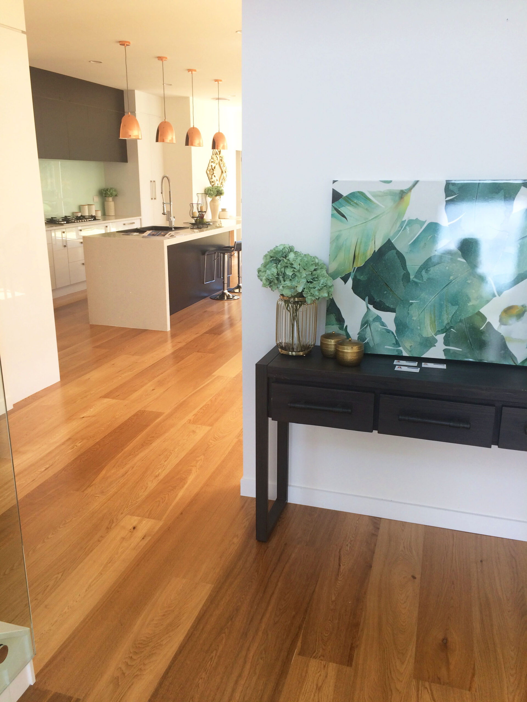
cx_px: 264
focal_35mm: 29
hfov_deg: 48.2
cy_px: 351
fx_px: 589
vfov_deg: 61.7
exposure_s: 1/128
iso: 32
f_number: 2.2
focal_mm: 4.15
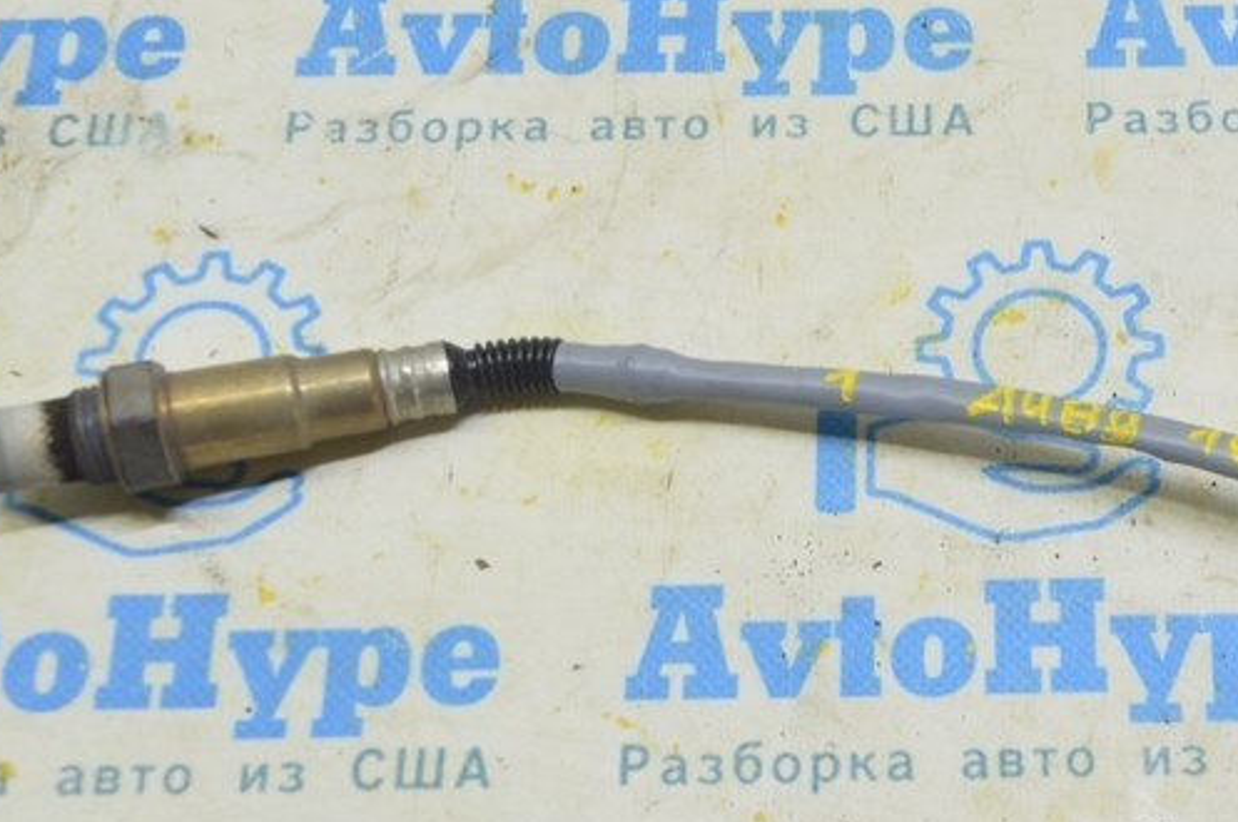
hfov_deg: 28.9
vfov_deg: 19.9
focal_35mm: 68
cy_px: 527
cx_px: 1039
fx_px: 2335
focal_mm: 22
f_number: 5.6
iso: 400
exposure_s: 1/20
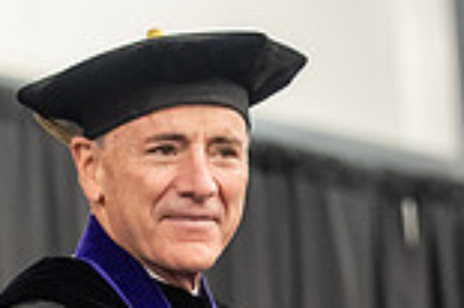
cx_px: 377
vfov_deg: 3.6
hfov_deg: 5.5
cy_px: 393
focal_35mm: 375
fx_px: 4828
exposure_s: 1/200
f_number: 3.2
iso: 3200
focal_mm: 100
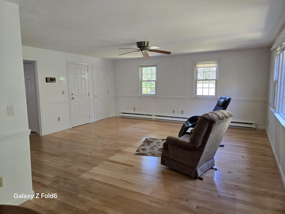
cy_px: 107
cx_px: 142
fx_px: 189
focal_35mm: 23
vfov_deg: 58.9
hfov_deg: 73.9
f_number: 1.8
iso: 160
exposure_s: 1/120
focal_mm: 5.4
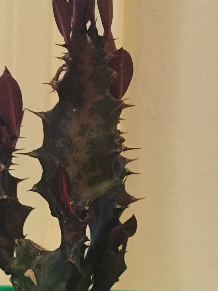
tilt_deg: -8.1
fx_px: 798
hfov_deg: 15.5
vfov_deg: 19.9
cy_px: 301
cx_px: 67
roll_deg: -1.1
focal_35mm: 95
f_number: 2.2
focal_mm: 4.15
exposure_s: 1/33
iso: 200
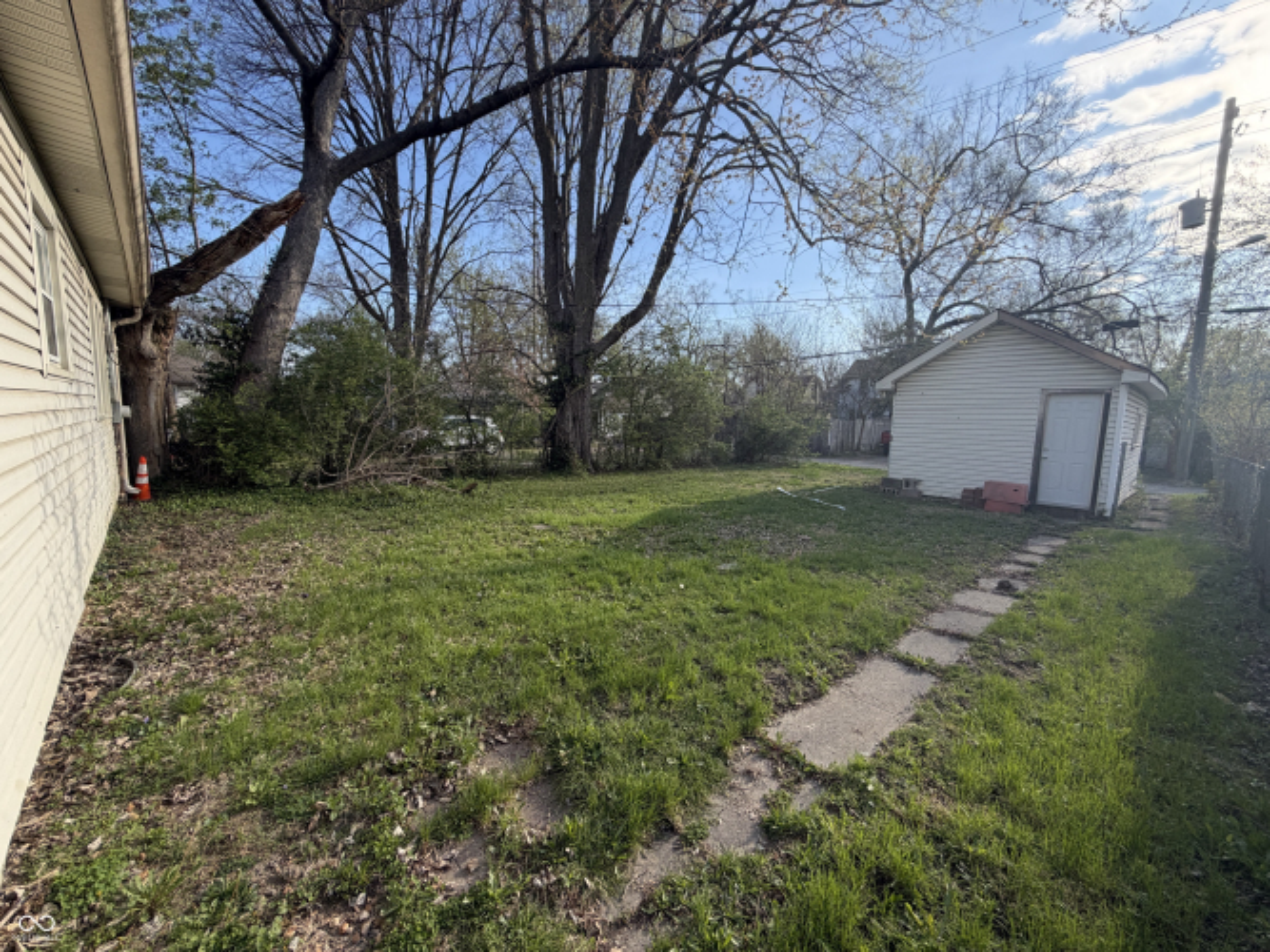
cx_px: 635
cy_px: 476
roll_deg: -0.8
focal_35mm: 14
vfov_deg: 85.7
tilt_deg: -5.9
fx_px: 514
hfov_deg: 102.1
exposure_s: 1/502
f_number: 2.2
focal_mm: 2.22
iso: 40
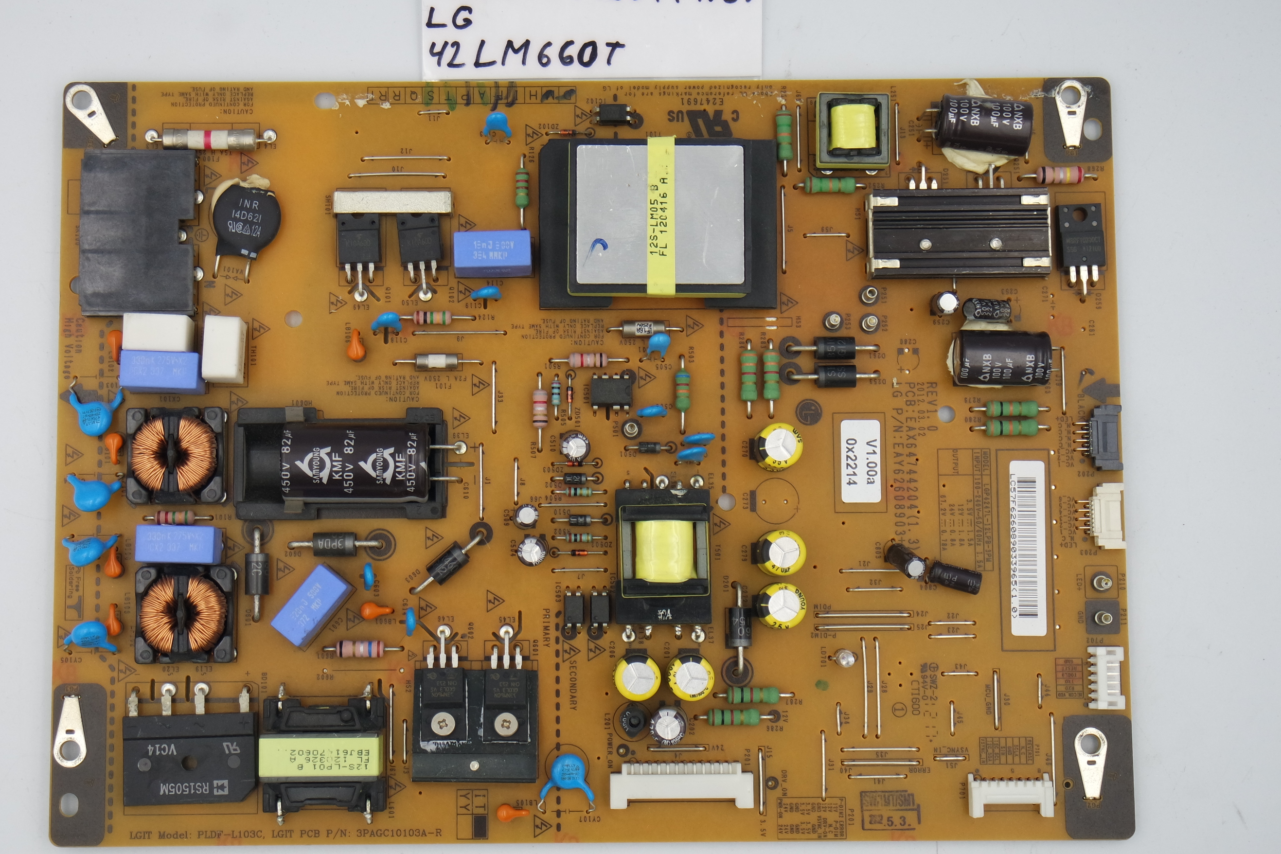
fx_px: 2170
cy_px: 396
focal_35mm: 61
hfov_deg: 32.9
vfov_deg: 22.3
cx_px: 571
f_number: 5
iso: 200
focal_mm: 20
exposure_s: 1/125
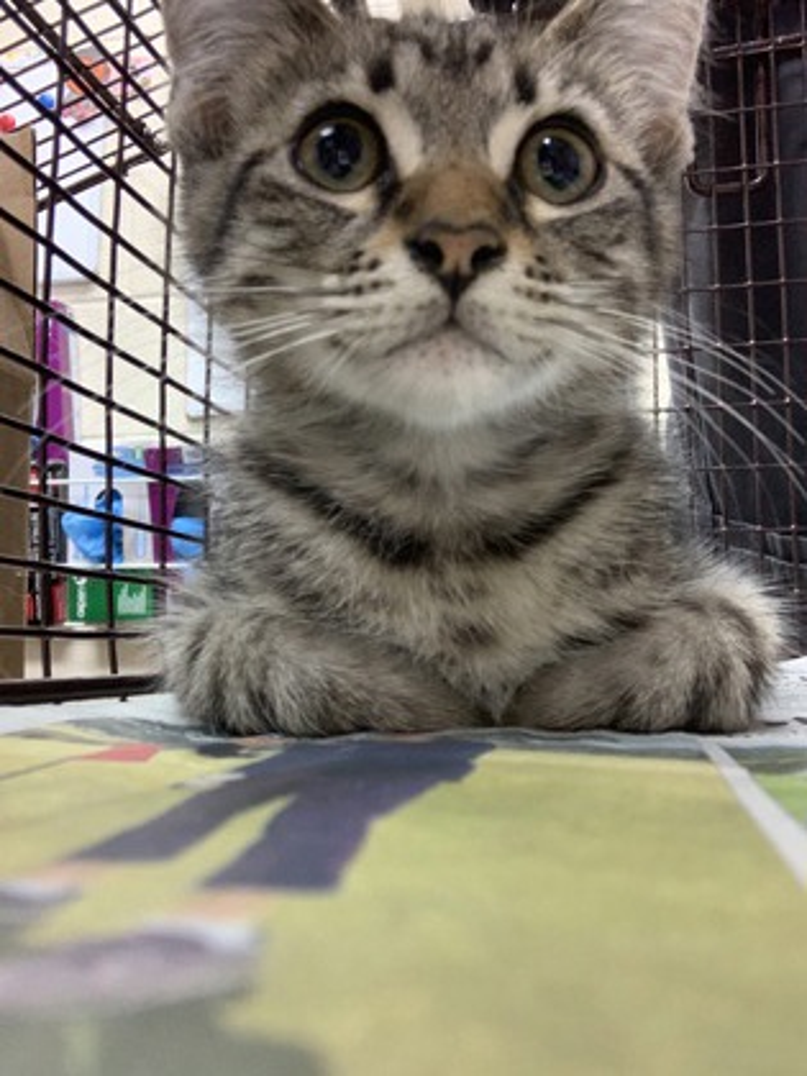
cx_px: 404
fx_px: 995
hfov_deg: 44.2
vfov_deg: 56.8
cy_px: 538
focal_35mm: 32
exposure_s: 1/33
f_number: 2.2
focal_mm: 2.87
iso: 320
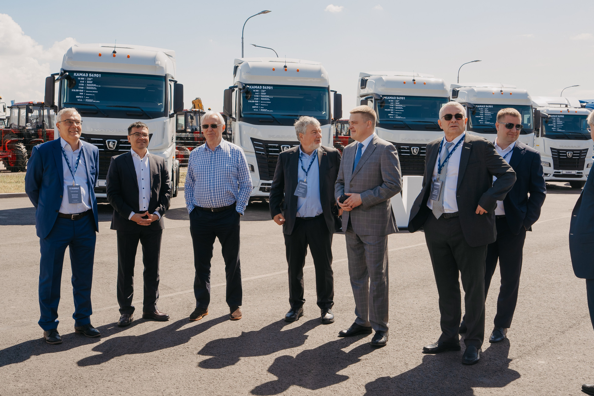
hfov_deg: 50.7
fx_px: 627
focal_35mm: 38
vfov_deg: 35.0
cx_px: 310
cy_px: 187
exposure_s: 1/200
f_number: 10
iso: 160
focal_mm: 36
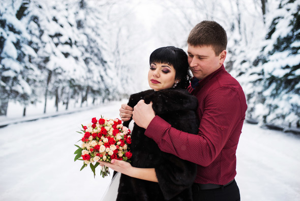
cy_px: 100
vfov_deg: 37.9
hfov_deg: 54.4
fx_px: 292
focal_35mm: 35
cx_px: 150
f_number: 2.2
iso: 125
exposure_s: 1/800
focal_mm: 35
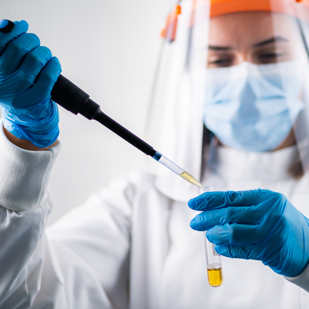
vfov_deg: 12.9
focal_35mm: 135
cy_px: 154
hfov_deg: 12.9
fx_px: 1363
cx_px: 182
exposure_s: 1/160
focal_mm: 105
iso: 125
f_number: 3.5
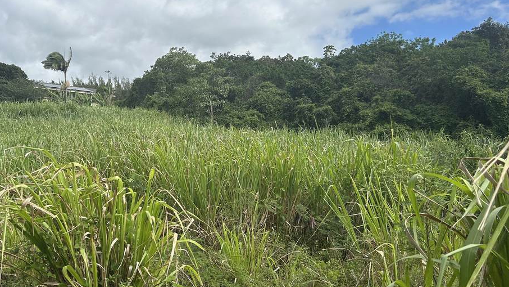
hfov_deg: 49.7
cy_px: 133
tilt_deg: +6.4
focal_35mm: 40
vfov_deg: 29.7
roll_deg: +1.4
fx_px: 540
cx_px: 178
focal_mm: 5.7
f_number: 1.5
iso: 50
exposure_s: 1/5076
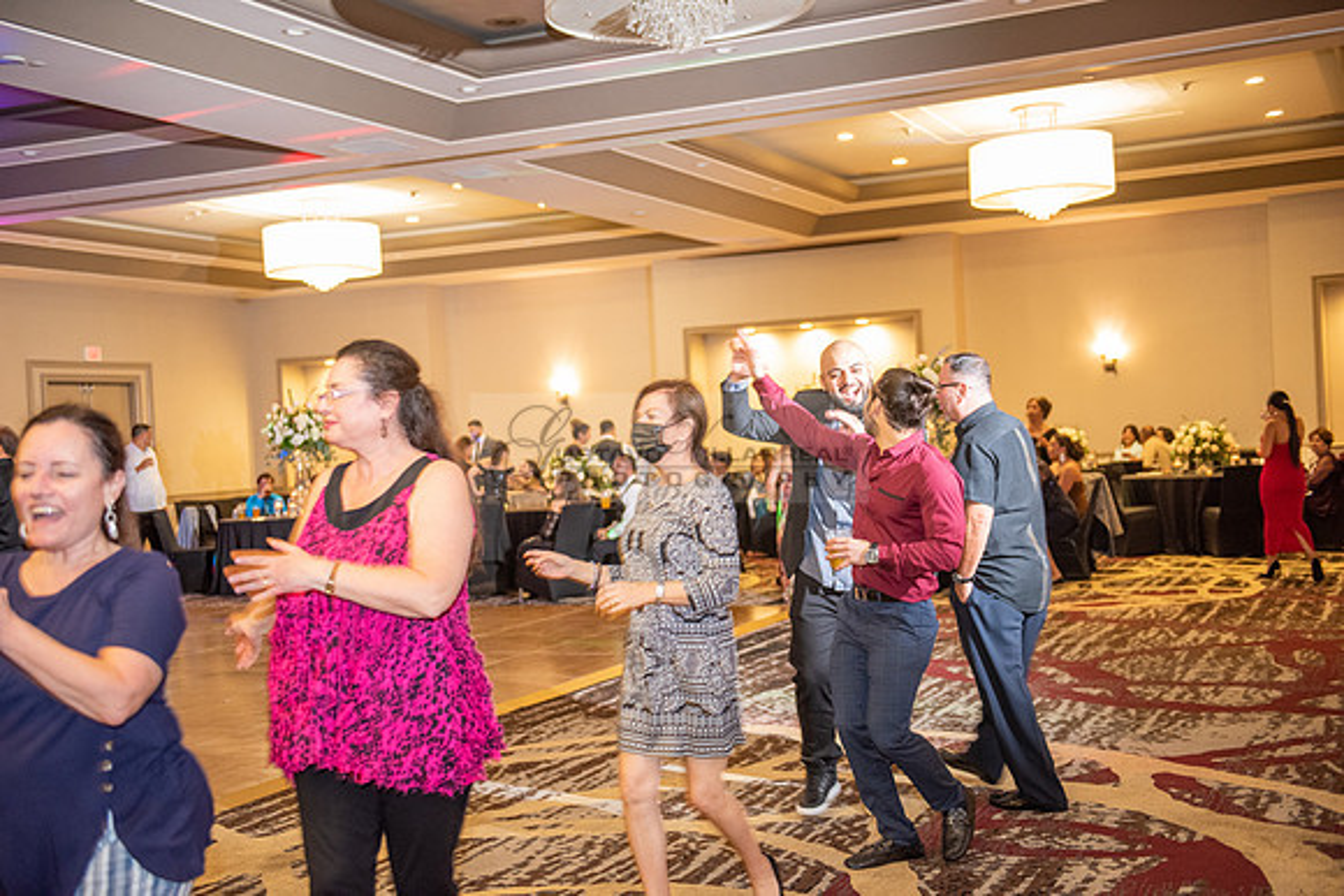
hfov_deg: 44.5
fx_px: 1643
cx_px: 672
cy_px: 448
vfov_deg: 30.5
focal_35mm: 44
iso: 1600
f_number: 2.8
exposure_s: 1/50
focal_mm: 44
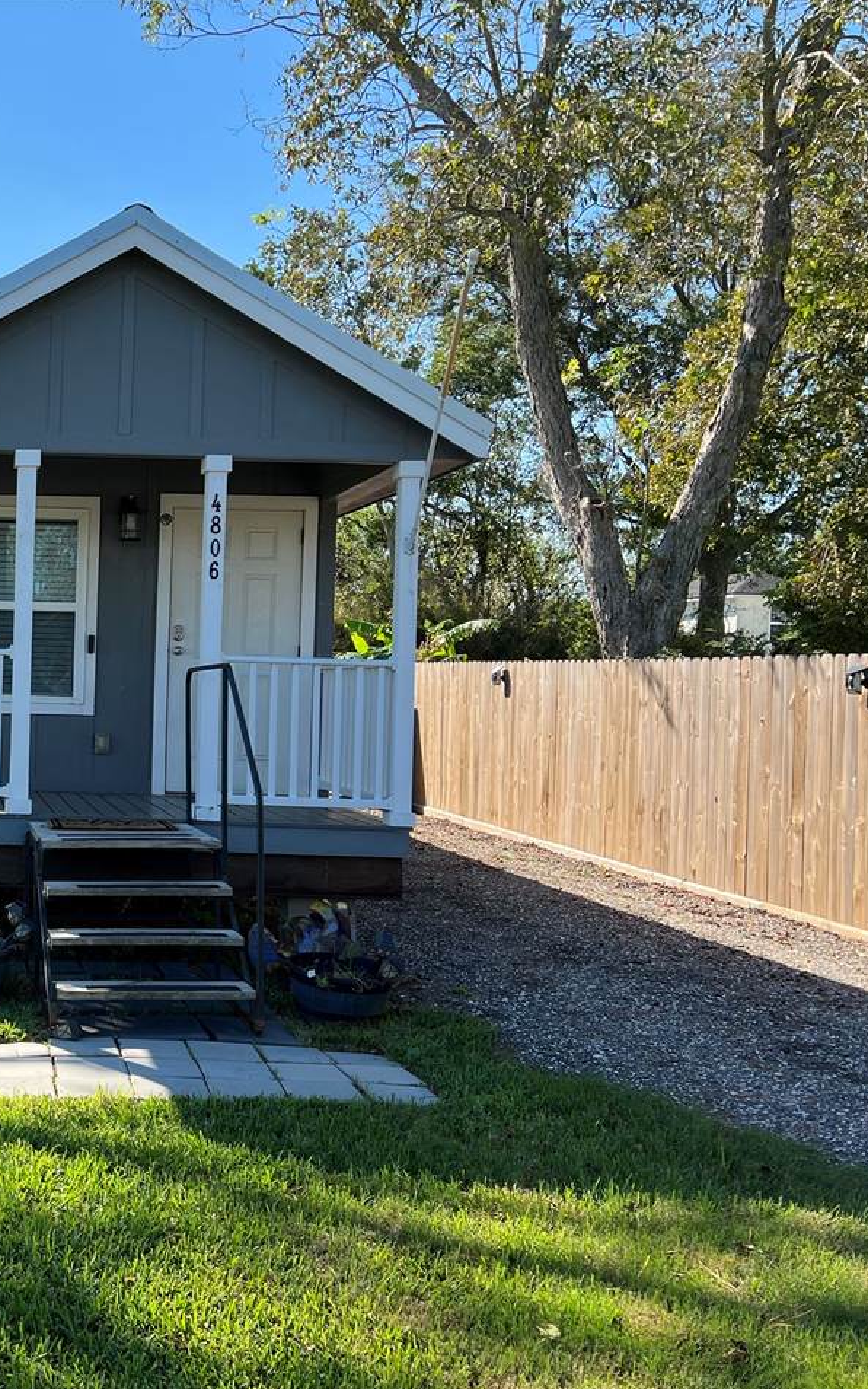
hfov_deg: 31.3
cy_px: 698
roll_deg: -1.2
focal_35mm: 37
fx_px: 1400
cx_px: -45
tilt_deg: -1.3
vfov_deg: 52.7
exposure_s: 1/1531
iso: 50
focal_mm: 5.7
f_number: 1.5
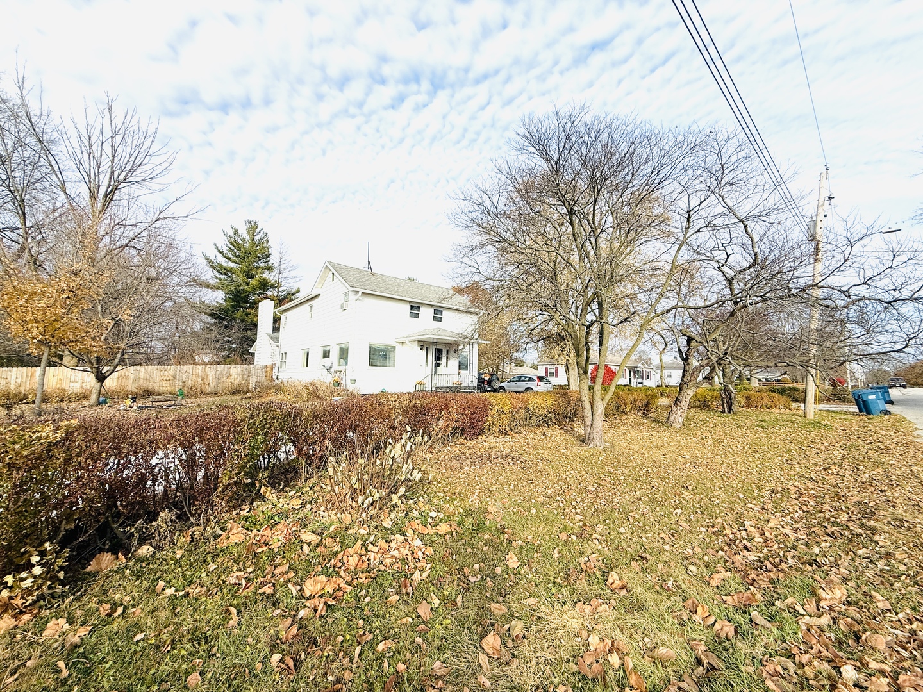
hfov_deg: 102.1
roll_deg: -1.4
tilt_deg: +5.1
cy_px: 346
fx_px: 373
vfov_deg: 85.7
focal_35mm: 14
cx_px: 462
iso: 50
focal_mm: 2.22
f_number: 2.2
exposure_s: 1/1534
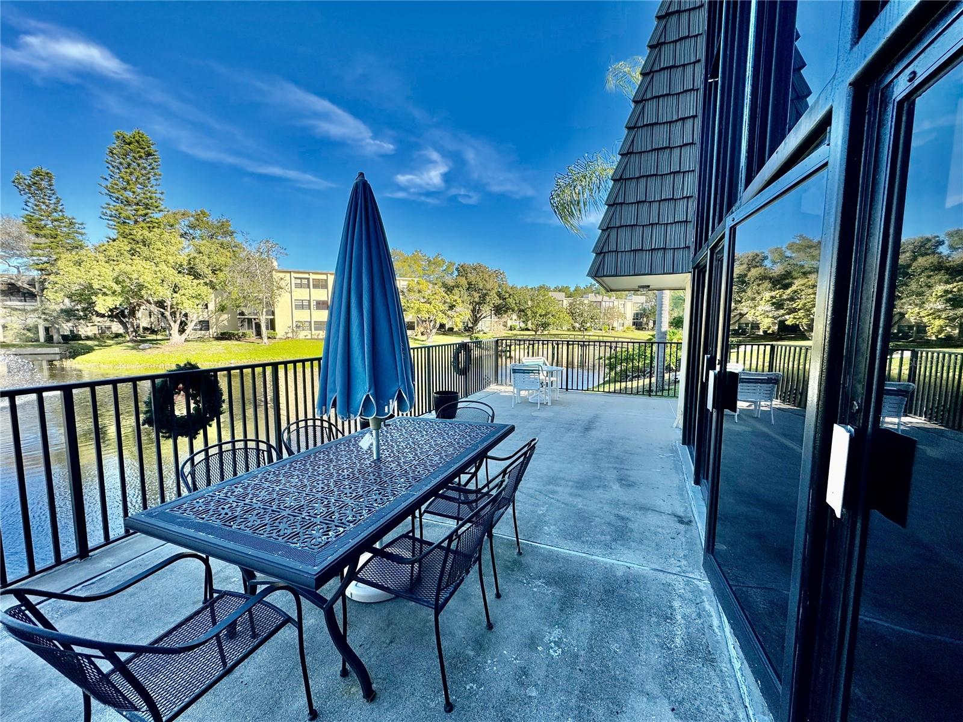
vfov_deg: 85.7
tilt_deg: -6.7
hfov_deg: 102.1
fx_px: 389
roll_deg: -0.2
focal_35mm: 14
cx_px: 482
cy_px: 361
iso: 50
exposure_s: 1/741
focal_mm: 2.22
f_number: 2.2
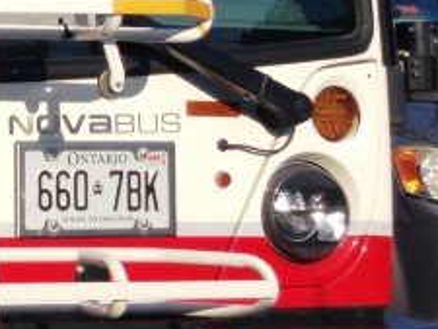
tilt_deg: +7.3
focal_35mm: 150
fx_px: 1899
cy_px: -128
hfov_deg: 11.8
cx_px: -426
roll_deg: -1.5
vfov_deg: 9.7
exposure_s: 1/2169
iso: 50
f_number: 2.4
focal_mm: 4.12
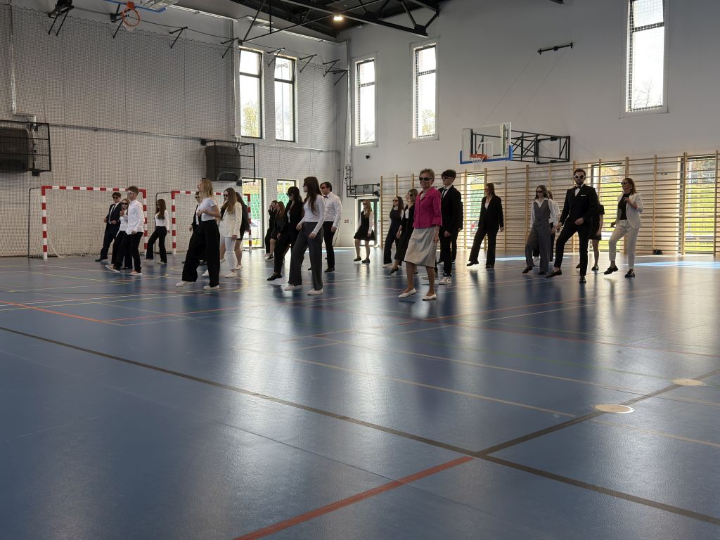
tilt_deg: -3.3
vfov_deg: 38.7
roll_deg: +0.4
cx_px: 360
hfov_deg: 50.1
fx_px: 770
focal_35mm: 37
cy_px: 270
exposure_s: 1/319
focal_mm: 6.76
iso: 80
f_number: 1.78
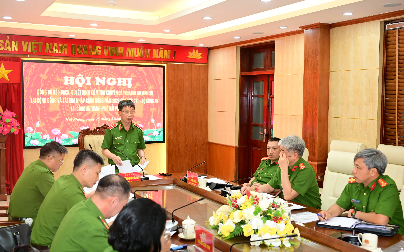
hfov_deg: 49.3
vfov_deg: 32.0
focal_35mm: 40
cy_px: 129
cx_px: 202
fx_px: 440
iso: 2000
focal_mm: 39
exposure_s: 1/125
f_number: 4
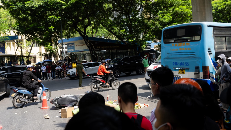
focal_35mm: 42
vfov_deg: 28.1
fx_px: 257
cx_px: 137
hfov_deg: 48.1
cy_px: 40
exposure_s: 1/400
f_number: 3.5
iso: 100
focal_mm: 24
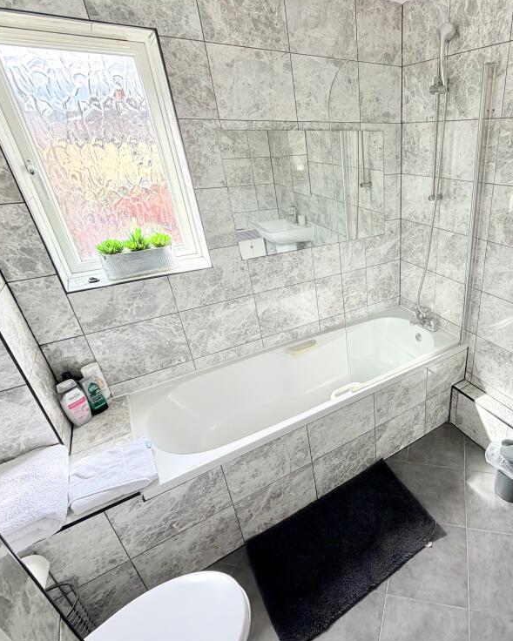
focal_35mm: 19
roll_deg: +1.3
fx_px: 361
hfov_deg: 65.8
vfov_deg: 83.3
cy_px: 312
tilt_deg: -26.8
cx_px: 395
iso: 125
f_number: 2.2
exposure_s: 1/121
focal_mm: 2.22
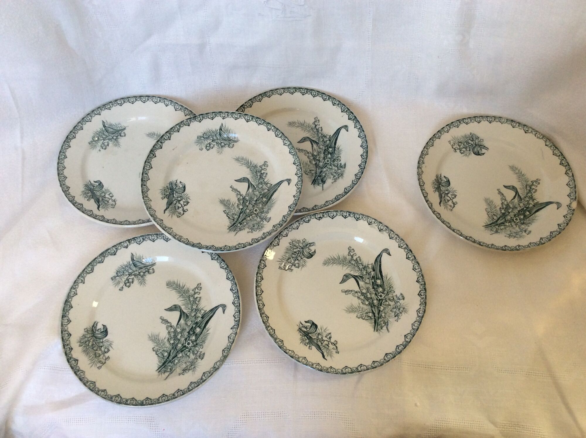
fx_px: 541
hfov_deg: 56.9
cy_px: 219
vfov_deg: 44.1
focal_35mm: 32
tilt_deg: -64.4
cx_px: 293
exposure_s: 1/100
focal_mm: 3.3
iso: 50
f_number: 2.4
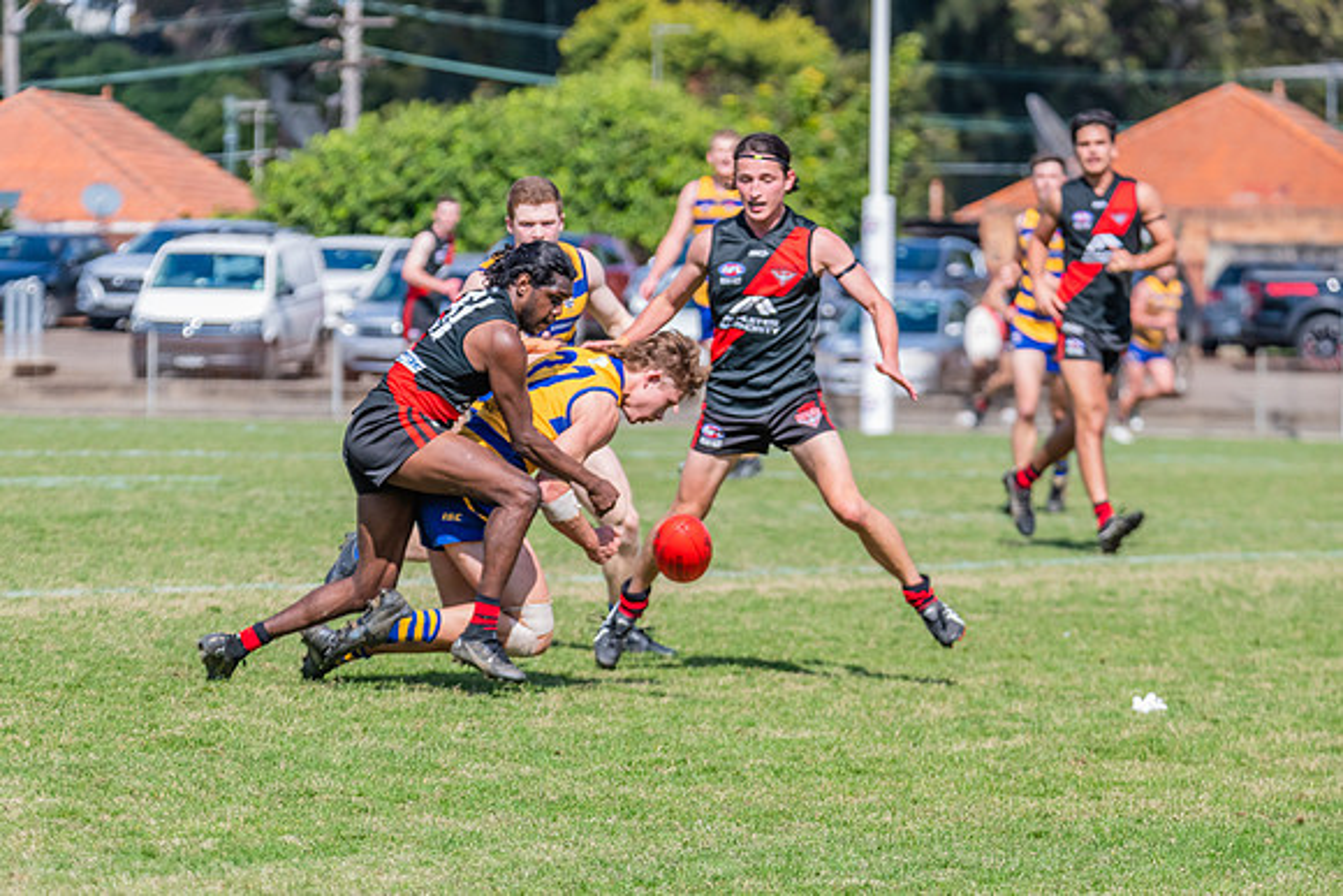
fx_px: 10942
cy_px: 430
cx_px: 620
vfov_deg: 4.7
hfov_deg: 7.0
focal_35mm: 293
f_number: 8
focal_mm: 260
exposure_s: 1/1600
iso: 800
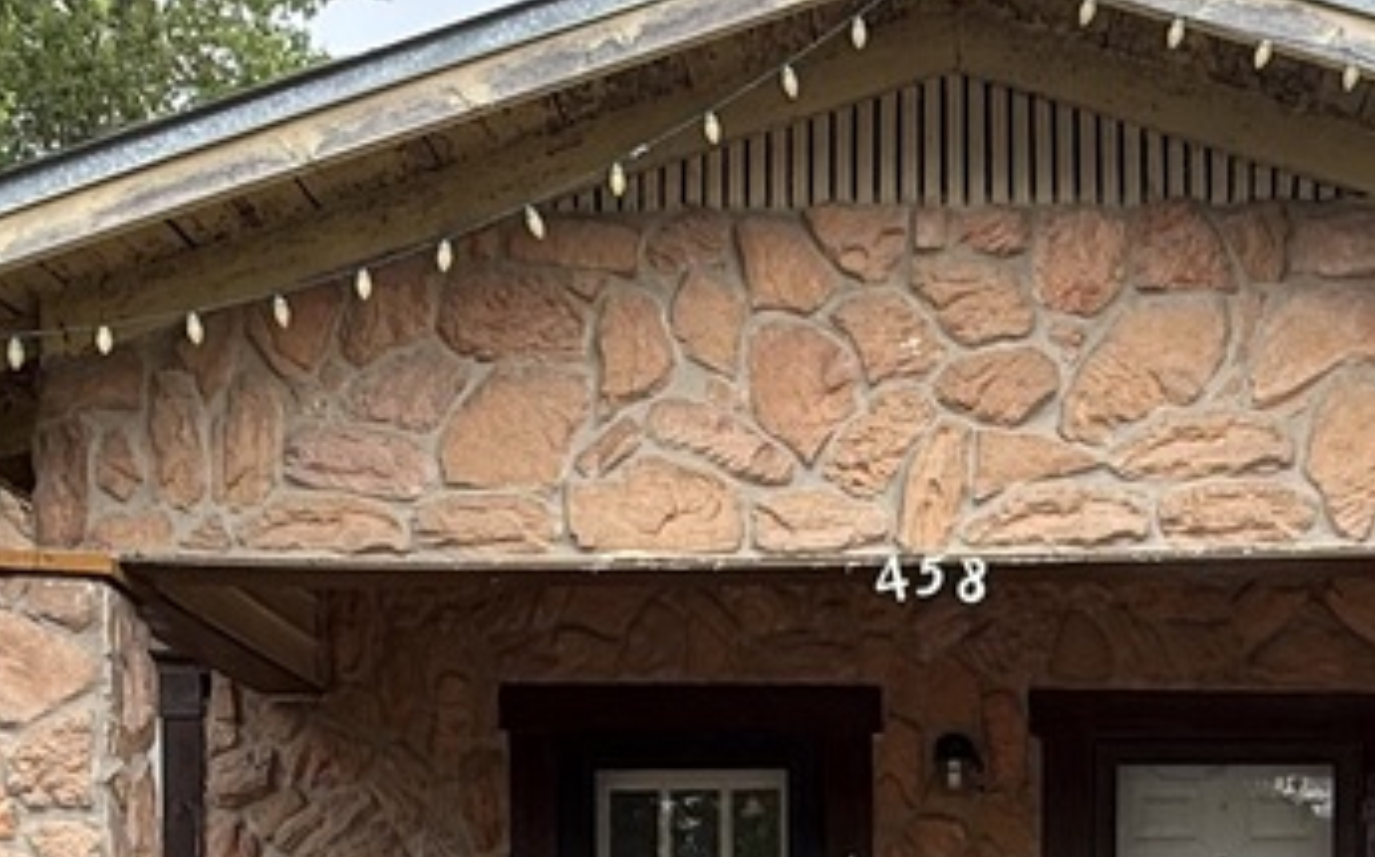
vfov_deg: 18.9
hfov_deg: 32.6
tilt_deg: -1.8
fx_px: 2321
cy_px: 1204
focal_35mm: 62
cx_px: 968
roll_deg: -0.5
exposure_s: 1/134
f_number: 2.2
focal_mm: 2.22
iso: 50
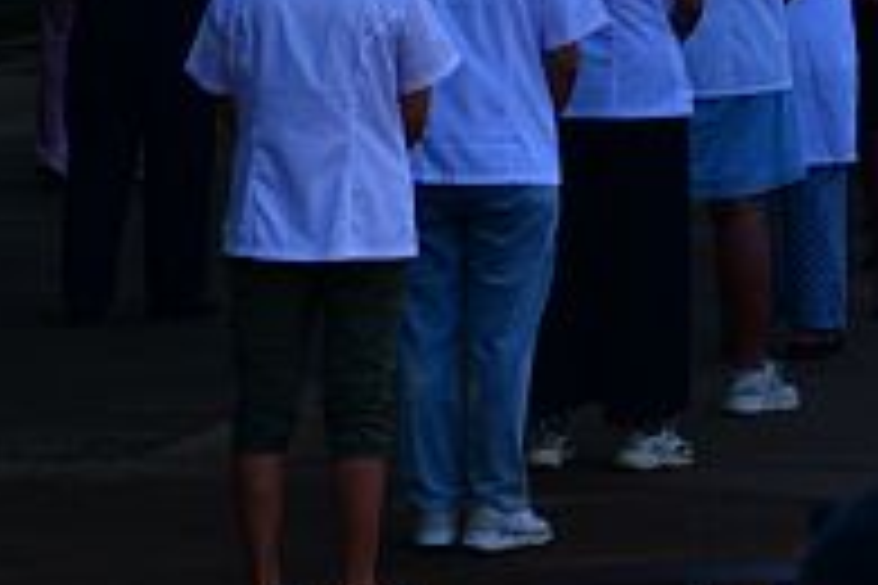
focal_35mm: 357
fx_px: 8706
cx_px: 2017
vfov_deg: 3.8
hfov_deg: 5.6
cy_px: -896
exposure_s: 1/320
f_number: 5
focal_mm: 58
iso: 100
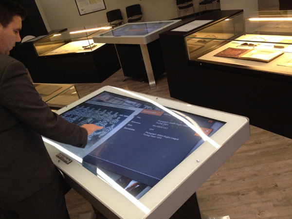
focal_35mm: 35
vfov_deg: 40.7
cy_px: 110
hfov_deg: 52.6
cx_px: 146
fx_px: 295
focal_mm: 4.28
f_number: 2.4
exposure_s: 1/20
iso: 200
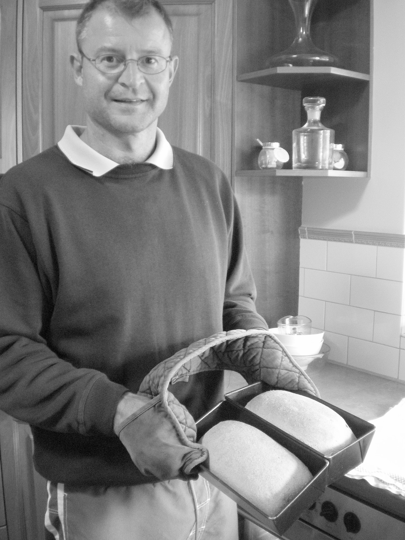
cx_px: 202
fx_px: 593
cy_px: 270
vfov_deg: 49.0
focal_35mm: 38
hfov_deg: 37.7
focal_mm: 6.3
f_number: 3.1
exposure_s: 1/8
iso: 400
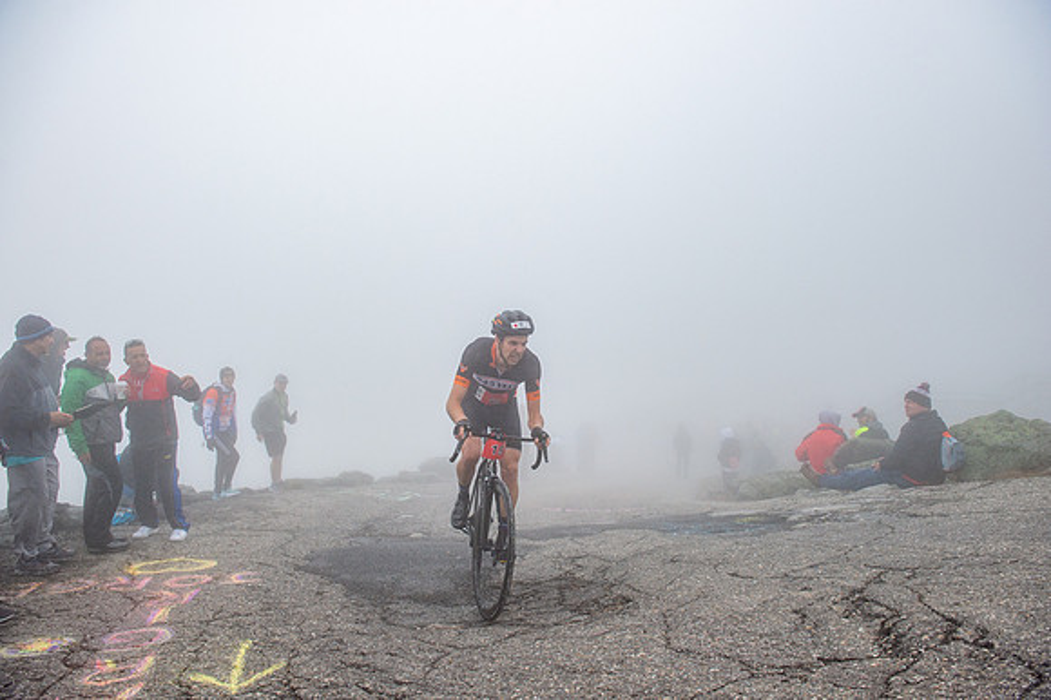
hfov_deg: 73.8
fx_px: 700
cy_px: 350
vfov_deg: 53.1
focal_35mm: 24
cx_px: 526
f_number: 5.6
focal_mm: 24
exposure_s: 1/2500
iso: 500
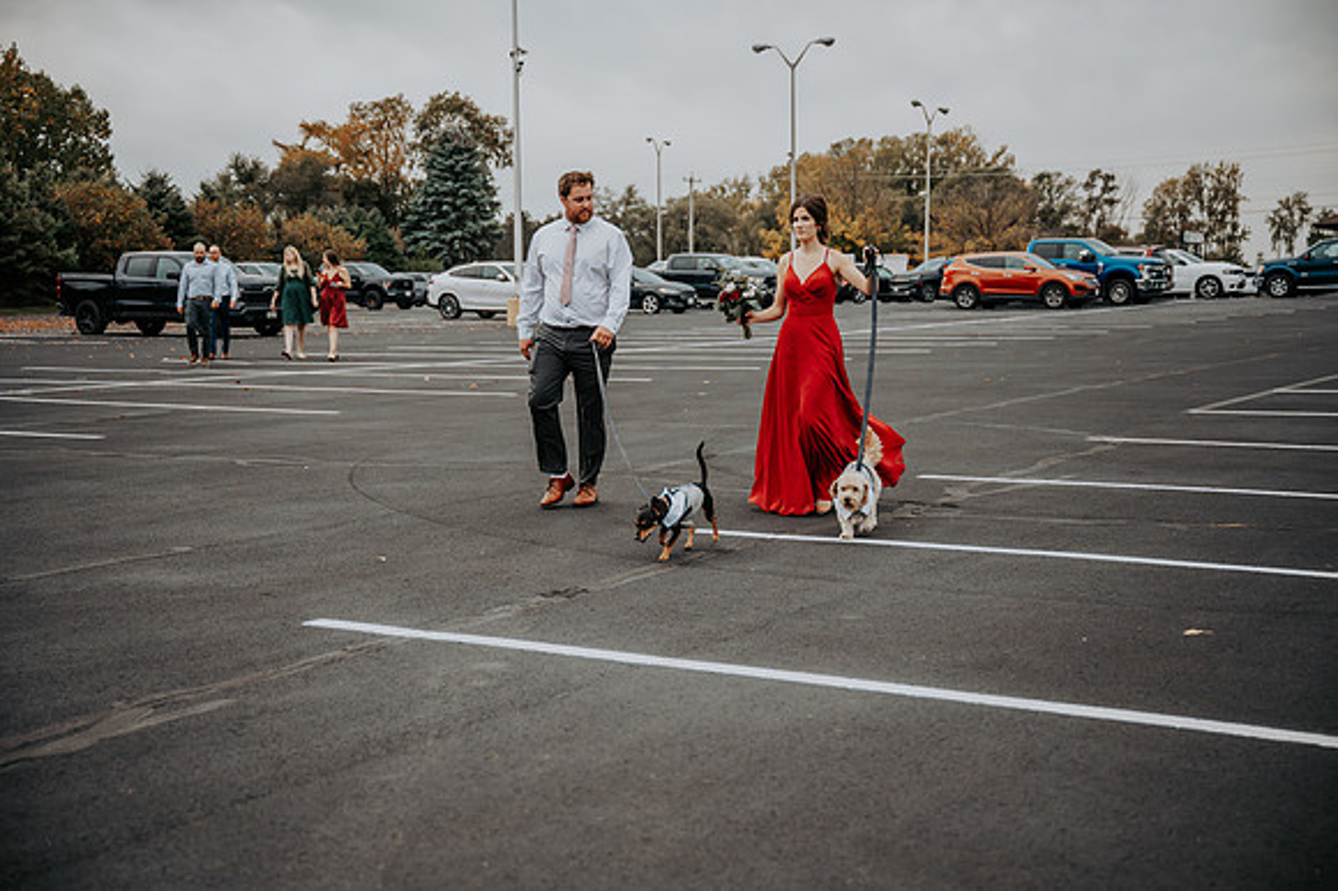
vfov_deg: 27.0
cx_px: 669
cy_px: 446
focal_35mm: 50
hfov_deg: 39.6
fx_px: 1857
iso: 320
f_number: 3.2
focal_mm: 50
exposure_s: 1/1600
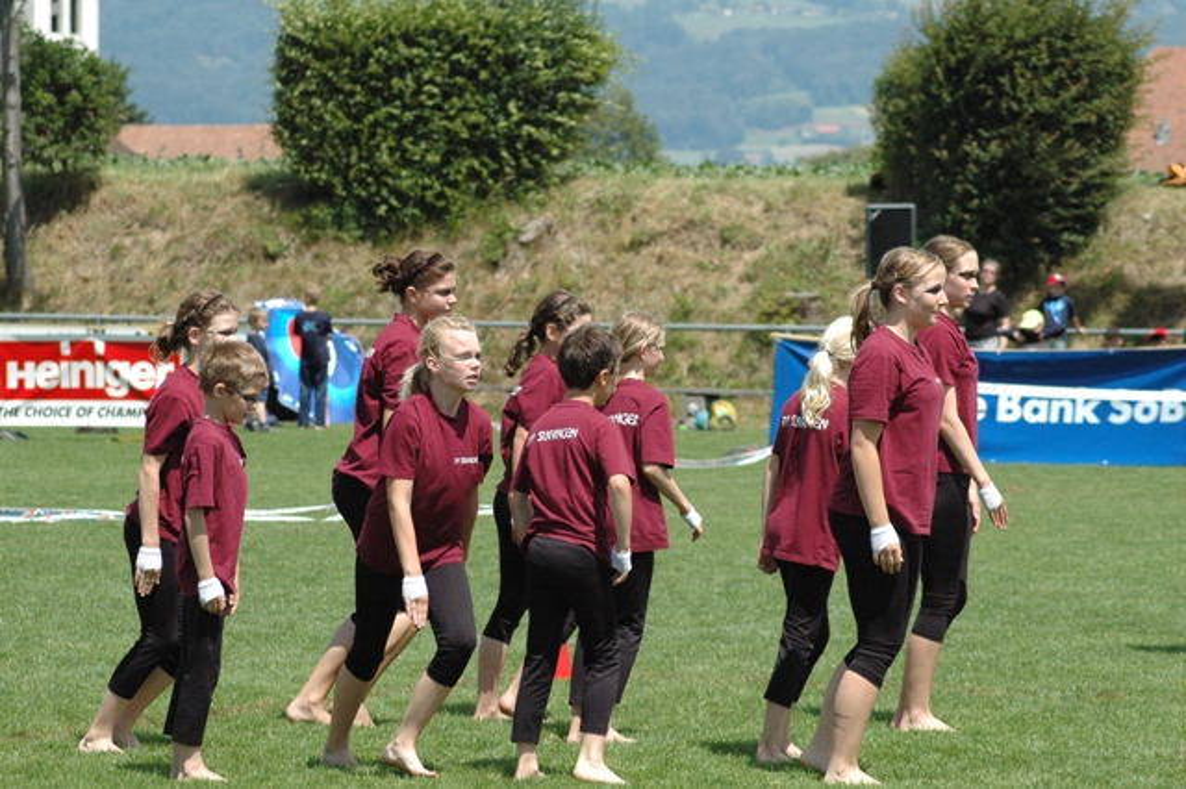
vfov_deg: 7.0
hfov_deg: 10.6
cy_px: 394
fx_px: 6421
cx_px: 593
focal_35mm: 195
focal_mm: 130
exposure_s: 1/2500
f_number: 7.1
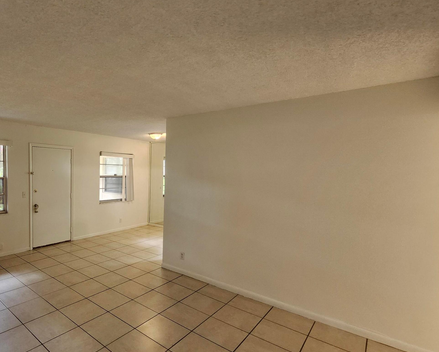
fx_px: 247
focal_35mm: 19
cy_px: 182
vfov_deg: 70.8
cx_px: 117
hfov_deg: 77.8
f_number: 2.2
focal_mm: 1.74
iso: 400
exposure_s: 1/40
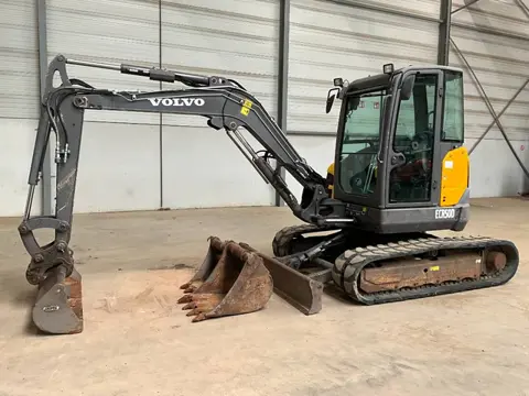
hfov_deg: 61.7
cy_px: 198
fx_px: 443
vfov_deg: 48.2
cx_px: 264
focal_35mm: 29
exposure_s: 1/69
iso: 64
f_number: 1.8
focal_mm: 3
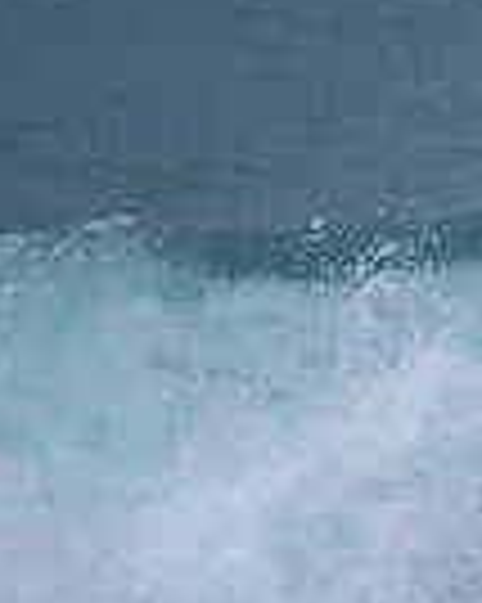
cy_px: 484
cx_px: 1072
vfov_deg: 1.0
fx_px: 36168
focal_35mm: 2026
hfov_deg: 0.8
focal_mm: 500
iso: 180
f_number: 5.6
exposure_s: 1/2000
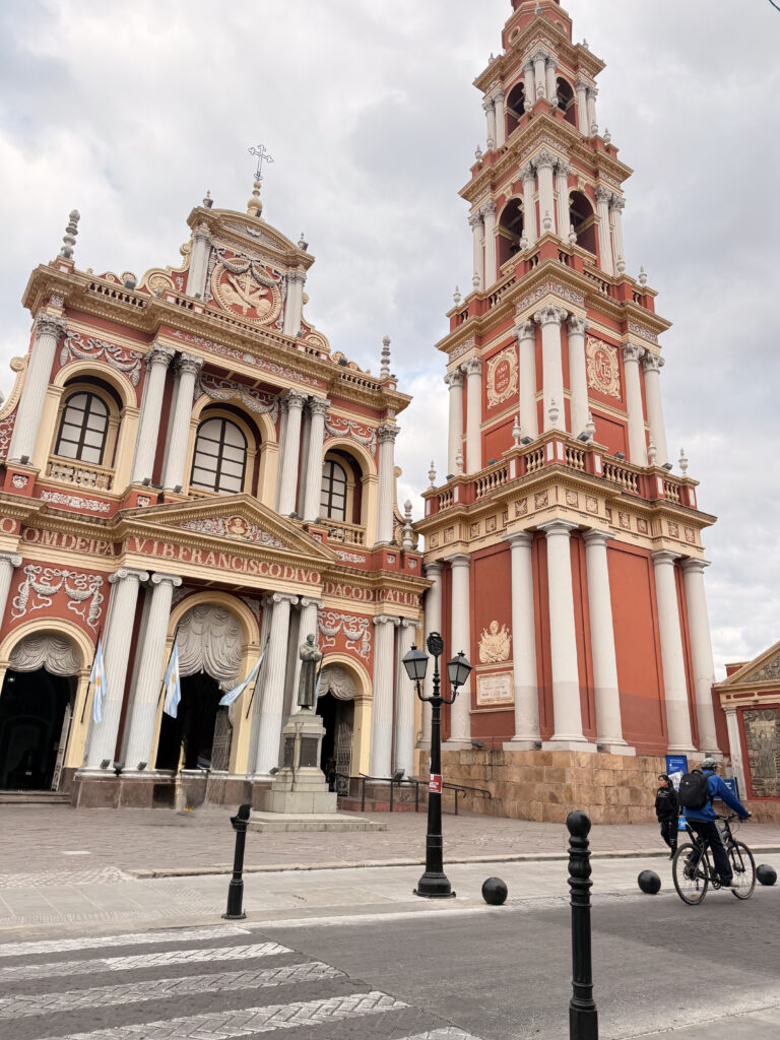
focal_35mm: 24
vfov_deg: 71.6
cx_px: 390
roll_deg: -1.9
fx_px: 721
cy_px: 520
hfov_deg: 56.8
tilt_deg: +19.4
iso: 100
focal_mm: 6.76
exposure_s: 1/1812
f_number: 1.78
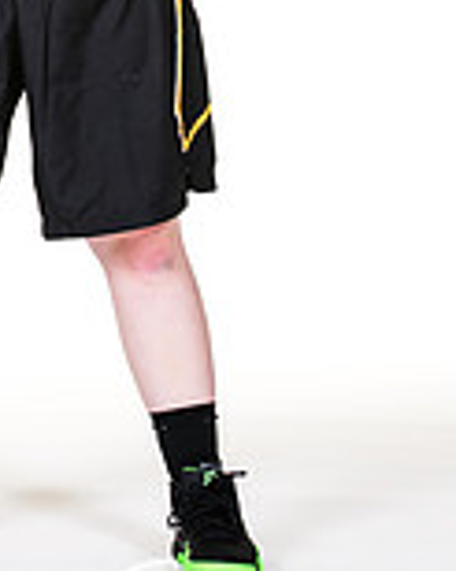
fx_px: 5961
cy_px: -52
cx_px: 78
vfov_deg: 5.5
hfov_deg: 4.4
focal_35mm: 353
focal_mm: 86
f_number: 6.3
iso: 200
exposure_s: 1/160
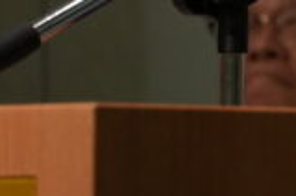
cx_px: 677
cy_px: -208
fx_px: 7996
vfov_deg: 1.4
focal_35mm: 974
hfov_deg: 2.1
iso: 640
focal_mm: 135
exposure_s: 1/60
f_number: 5.6
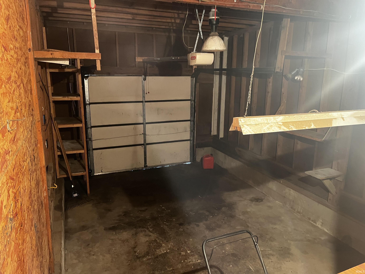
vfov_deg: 53.1
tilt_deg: -12.8
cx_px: 182
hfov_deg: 67.3
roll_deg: -1.4
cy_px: 137
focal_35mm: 26
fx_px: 274
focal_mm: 5.1
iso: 400
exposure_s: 1/40
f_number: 1.6
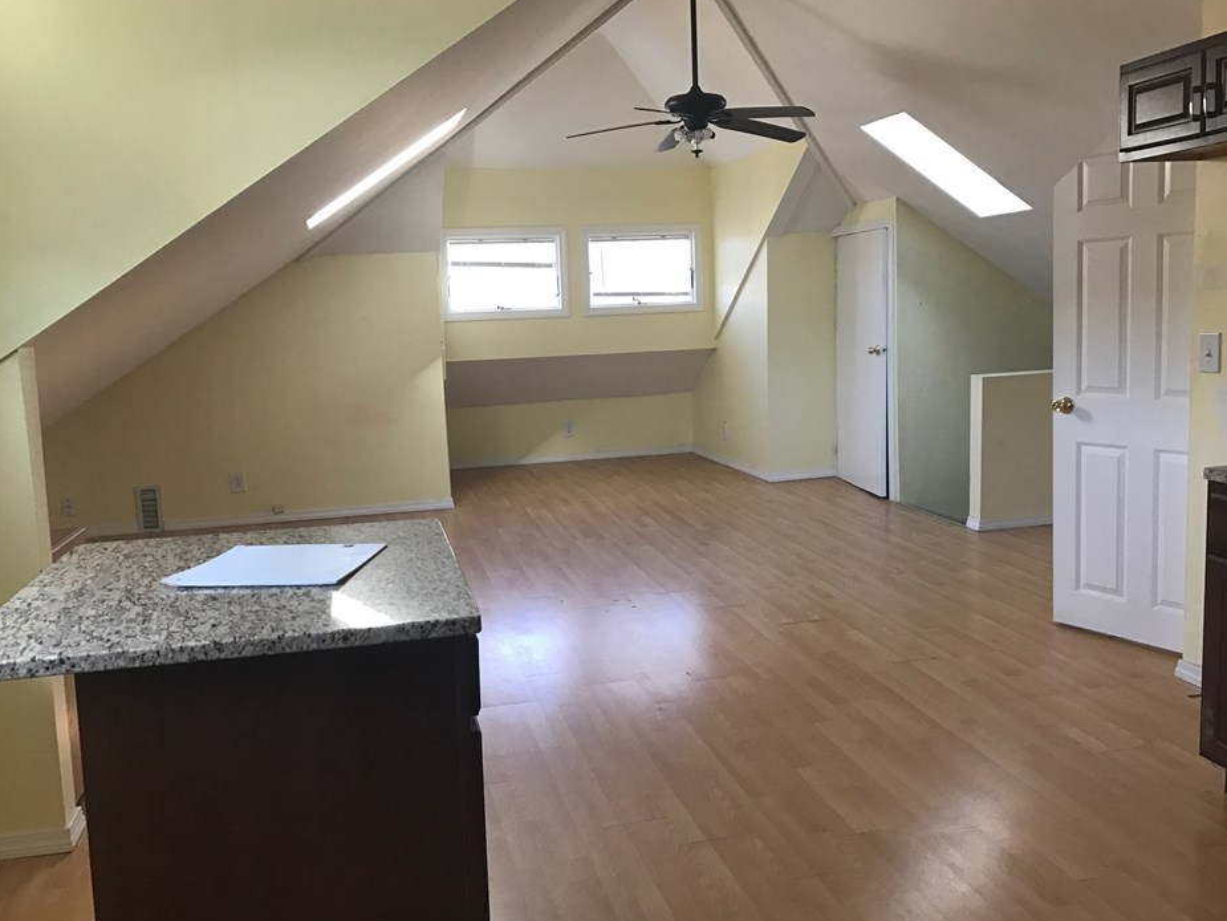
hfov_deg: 58.3
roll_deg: +2.4
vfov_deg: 45.4
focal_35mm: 31
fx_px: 1099
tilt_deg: -7.4
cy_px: 451
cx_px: 610
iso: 40
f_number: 1.8
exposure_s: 1/30
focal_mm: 3.99
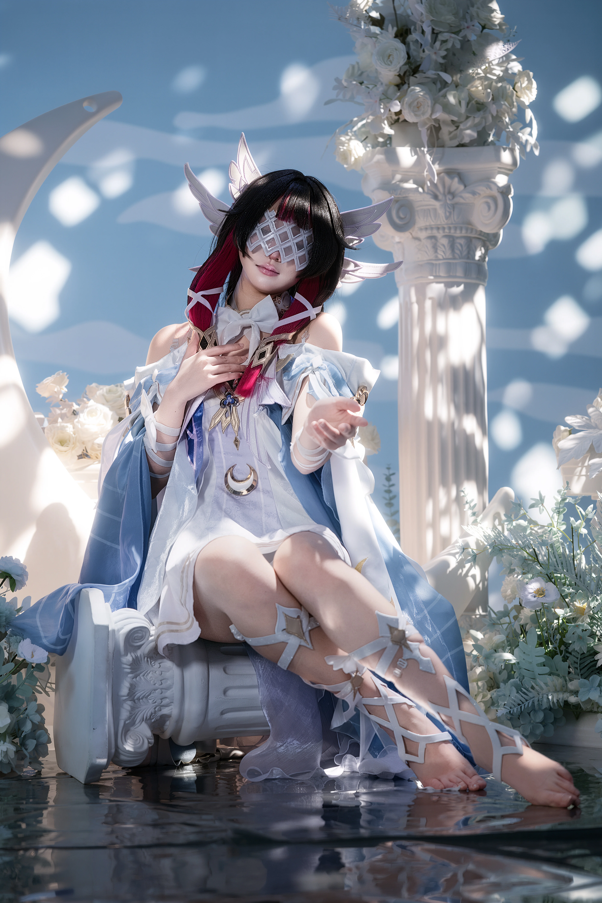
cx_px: 301
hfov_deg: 19.5
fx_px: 1756
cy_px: 452
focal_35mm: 70
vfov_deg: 28.8
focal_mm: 70
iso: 100
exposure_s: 1/125
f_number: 2.8
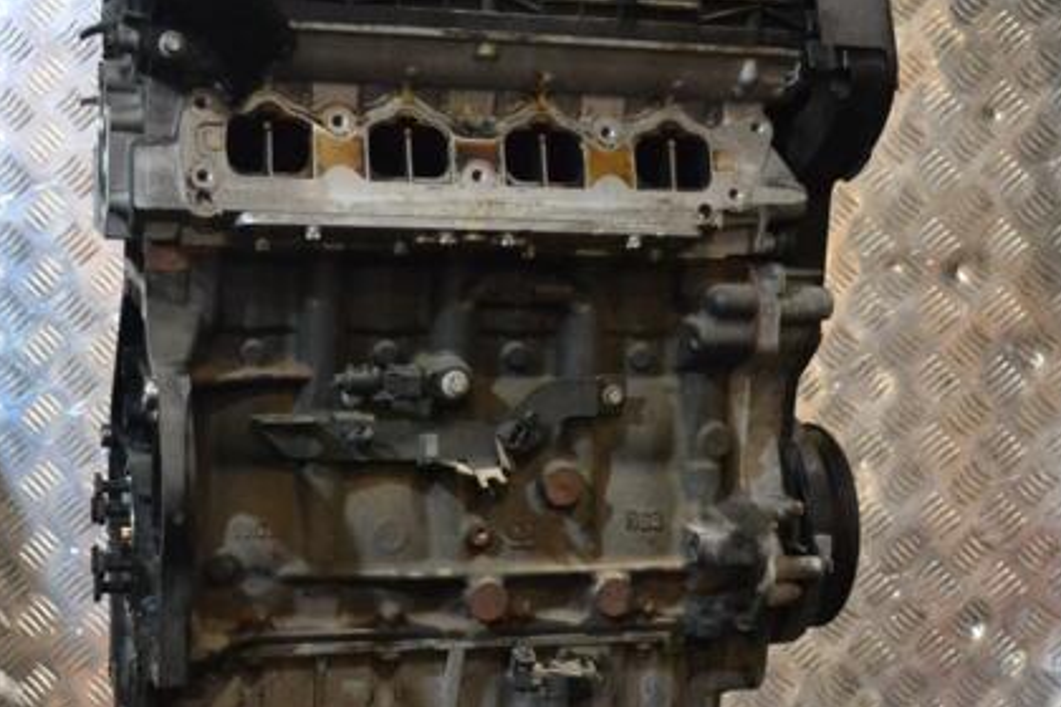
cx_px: 445
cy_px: 374
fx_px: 1768
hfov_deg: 33.3
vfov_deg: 22.6
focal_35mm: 60
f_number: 5.6
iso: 3200
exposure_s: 1/125
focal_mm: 28
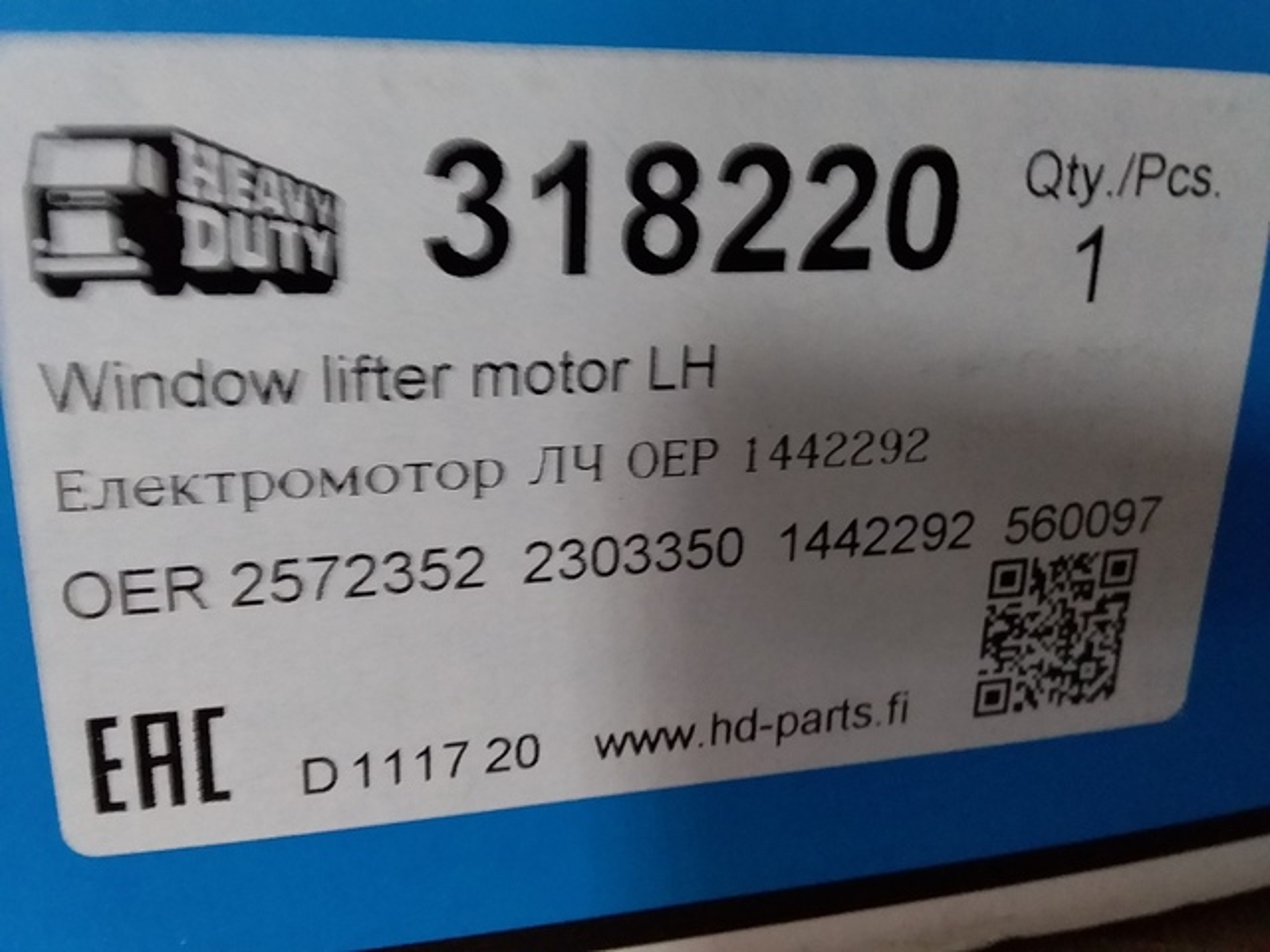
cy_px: 476
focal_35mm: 31
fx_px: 1137
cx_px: 635
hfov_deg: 58.4
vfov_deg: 45.4
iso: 200
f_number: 2.2
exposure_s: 1/24
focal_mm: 3.3
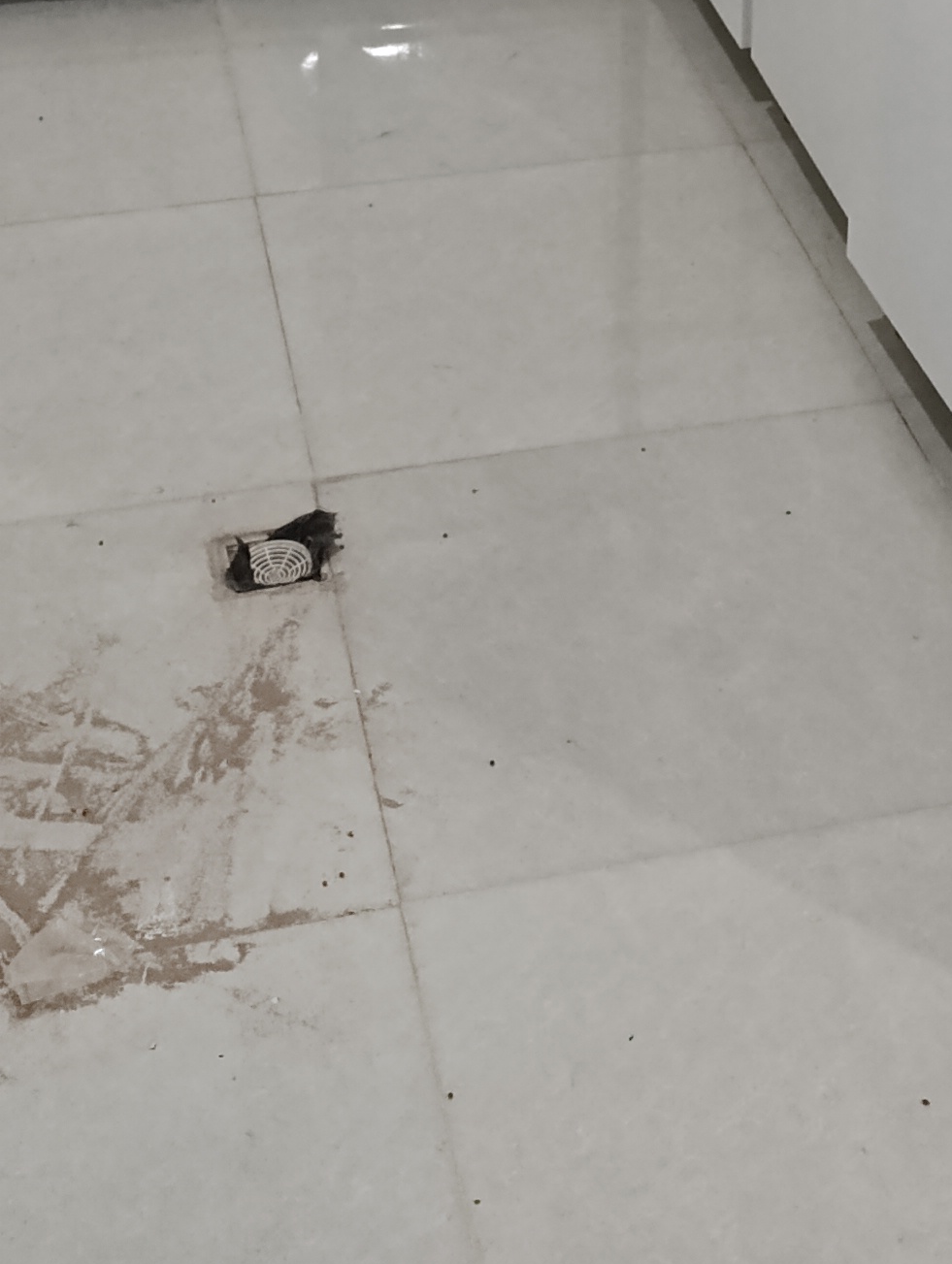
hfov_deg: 20.2
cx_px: 776
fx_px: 2634
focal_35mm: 72
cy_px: -315
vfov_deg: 24.1
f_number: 1.6
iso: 1250
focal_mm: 6.14
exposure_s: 1/50
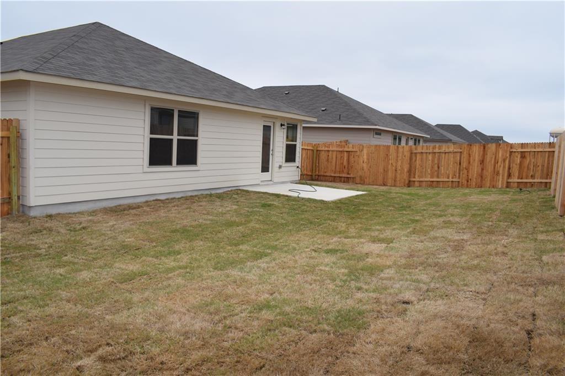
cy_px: 188
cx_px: 282
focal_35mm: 27
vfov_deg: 47.9
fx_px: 424
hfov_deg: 67.4
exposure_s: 1/320
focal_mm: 18
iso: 200
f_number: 9
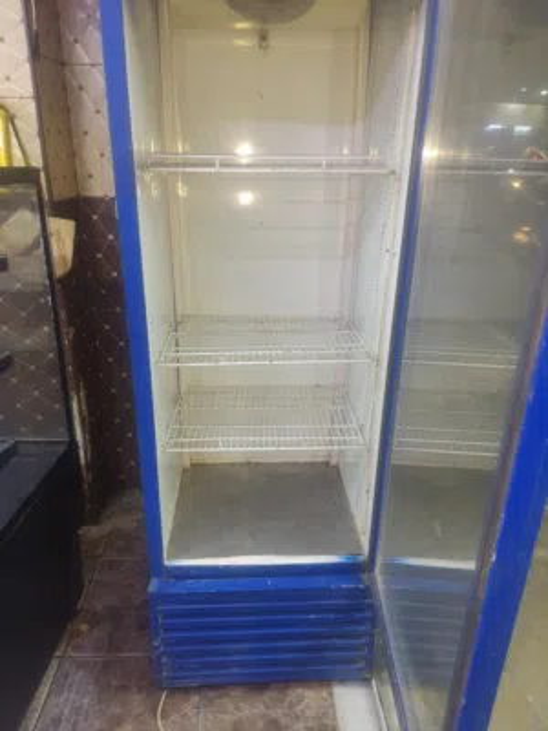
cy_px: 366
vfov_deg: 71.6
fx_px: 507
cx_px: 274
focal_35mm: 24
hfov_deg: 56.8
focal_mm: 5.23
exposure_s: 1/33
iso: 100
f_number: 1.8
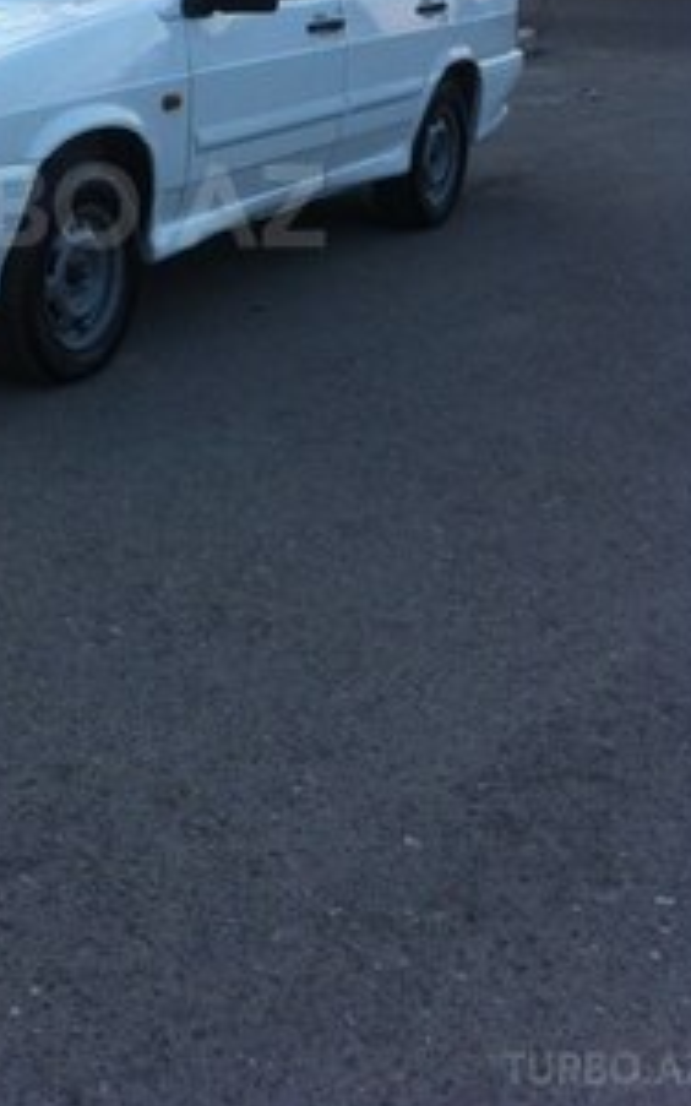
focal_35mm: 61
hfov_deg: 20.7
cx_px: 42
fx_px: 1839
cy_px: 206
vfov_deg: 32.5
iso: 80
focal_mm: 3.85
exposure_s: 1/40
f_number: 2.8
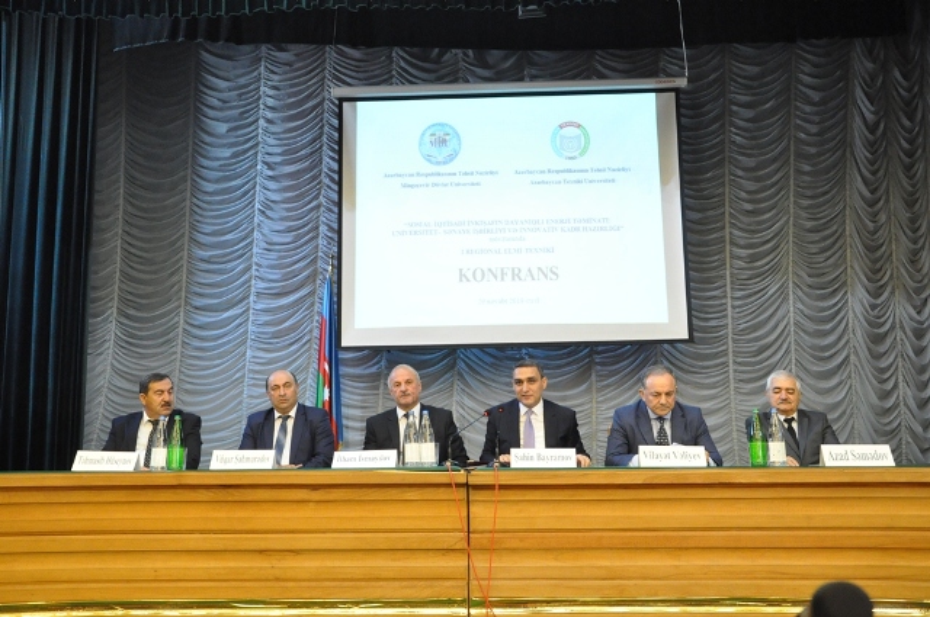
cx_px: 465
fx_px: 929
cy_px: 308
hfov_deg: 53.2
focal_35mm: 36
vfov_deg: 36.8
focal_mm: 24
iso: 3200
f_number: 8
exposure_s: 1/60
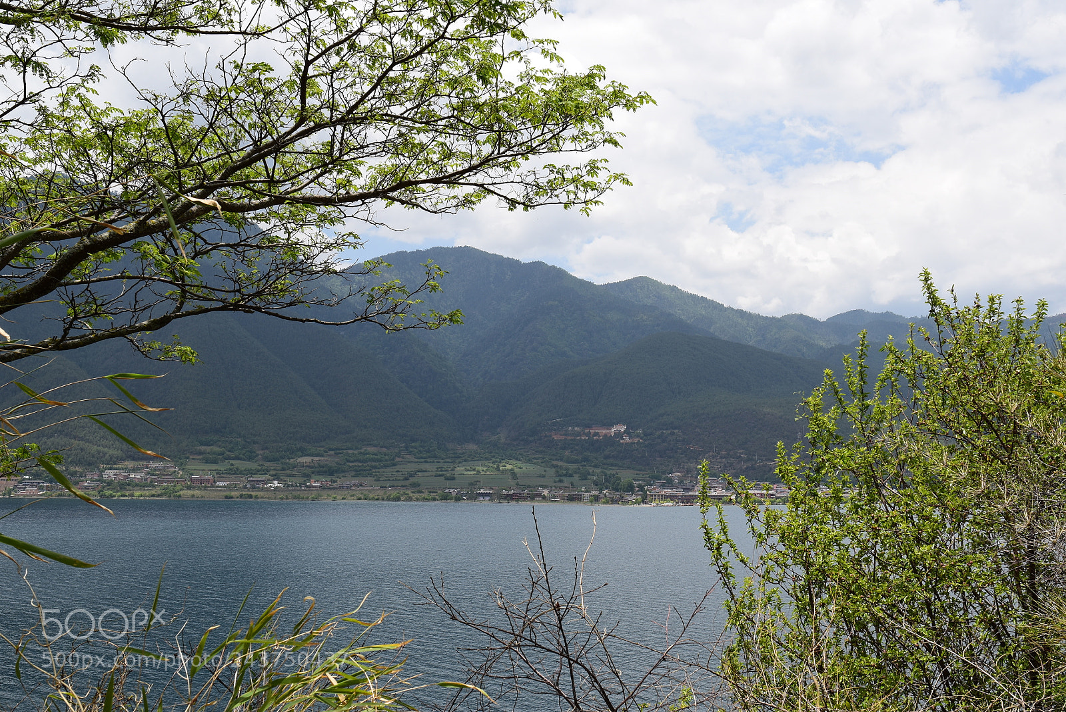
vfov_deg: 35.5
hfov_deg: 51.3
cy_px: 356
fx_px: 1111
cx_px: 533
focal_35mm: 38
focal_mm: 25
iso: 200
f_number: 11
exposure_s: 1/320
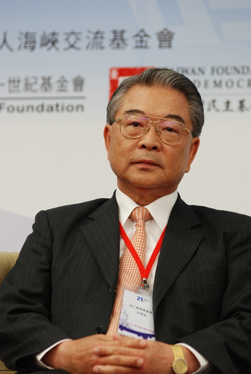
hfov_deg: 5.9
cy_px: 187
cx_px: 126
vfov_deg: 8.8
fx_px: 2424
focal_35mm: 232
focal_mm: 155
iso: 400
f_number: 4
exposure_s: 1/30
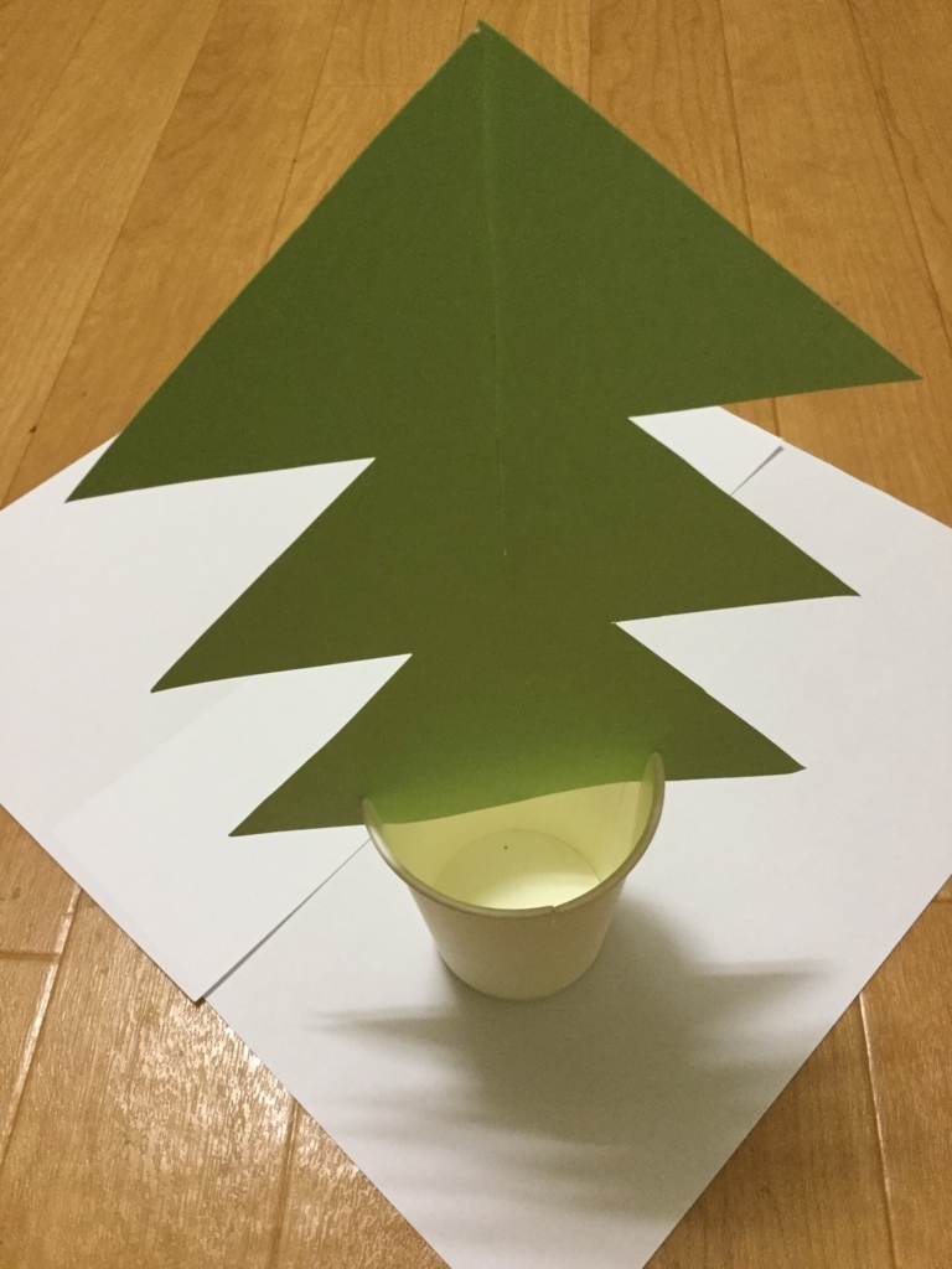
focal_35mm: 31
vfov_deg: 58.4
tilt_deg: -53.0
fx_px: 1137
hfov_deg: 45.4
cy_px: 634
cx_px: 476
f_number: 2.4
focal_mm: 3.3
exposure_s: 1/33
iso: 200
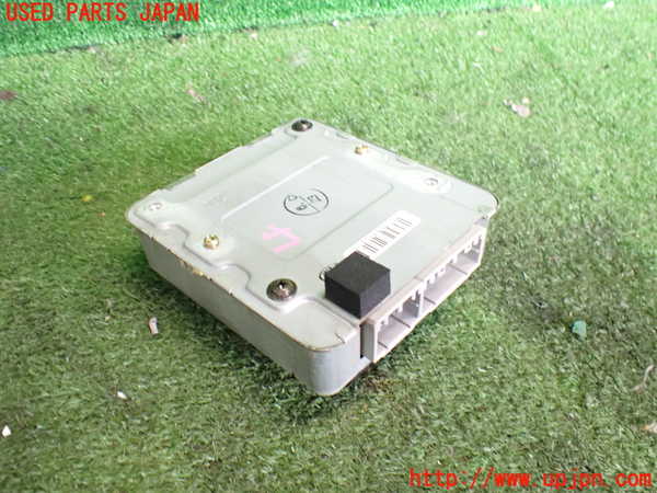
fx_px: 569
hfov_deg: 60.0
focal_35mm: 30
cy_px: 246
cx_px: 328
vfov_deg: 46.8
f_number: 2.3
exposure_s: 1/80
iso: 800
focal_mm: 5.4
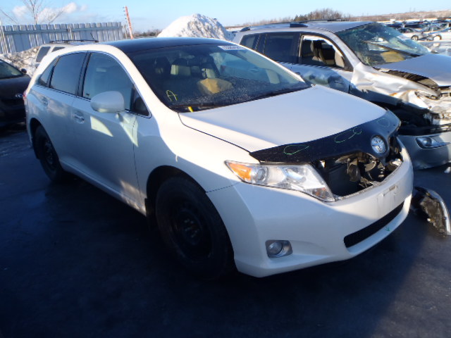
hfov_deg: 63.4
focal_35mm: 28
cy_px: 169
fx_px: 365
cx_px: 226
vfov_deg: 49.7
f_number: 4.5
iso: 80
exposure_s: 1/250
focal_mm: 5
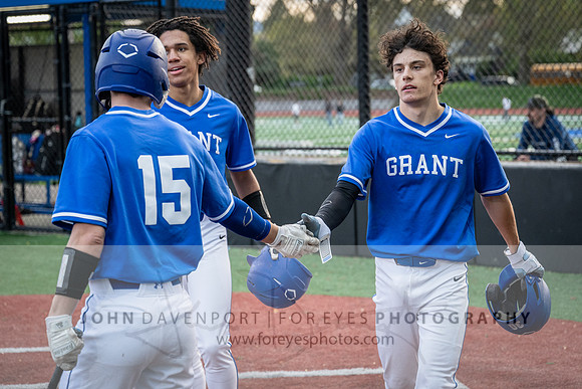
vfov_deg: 15.1
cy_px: 137
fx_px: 1467
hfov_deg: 22.4
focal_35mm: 91
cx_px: 324
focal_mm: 70
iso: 1250
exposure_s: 1/1000
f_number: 3.2
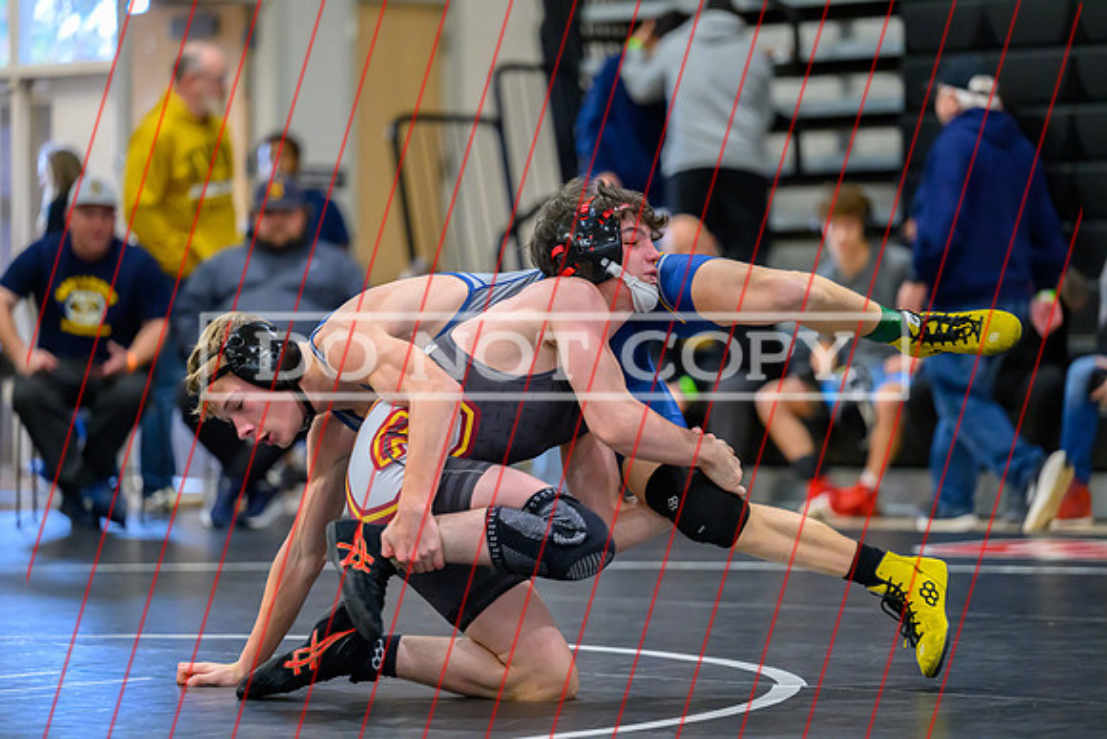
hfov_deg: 15.2
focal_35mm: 135
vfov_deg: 10.2
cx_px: 554
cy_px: 370
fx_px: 4152
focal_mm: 135
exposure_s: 1/640
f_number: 2.8
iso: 6400
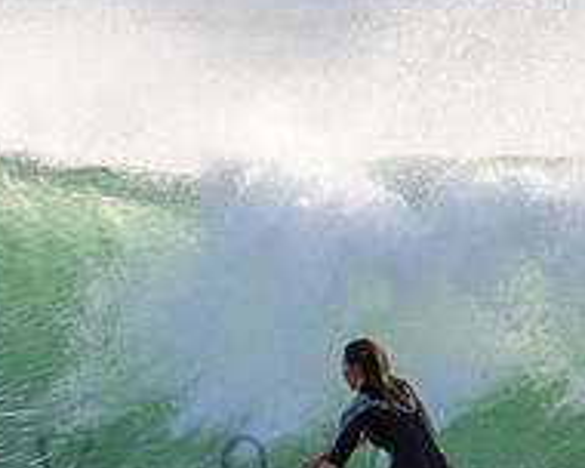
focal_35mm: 2152
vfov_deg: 0.7
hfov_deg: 0.9
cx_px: 354
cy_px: 457
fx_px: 37259
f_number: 5.6
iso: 450
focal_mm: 500
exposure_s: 1/2000
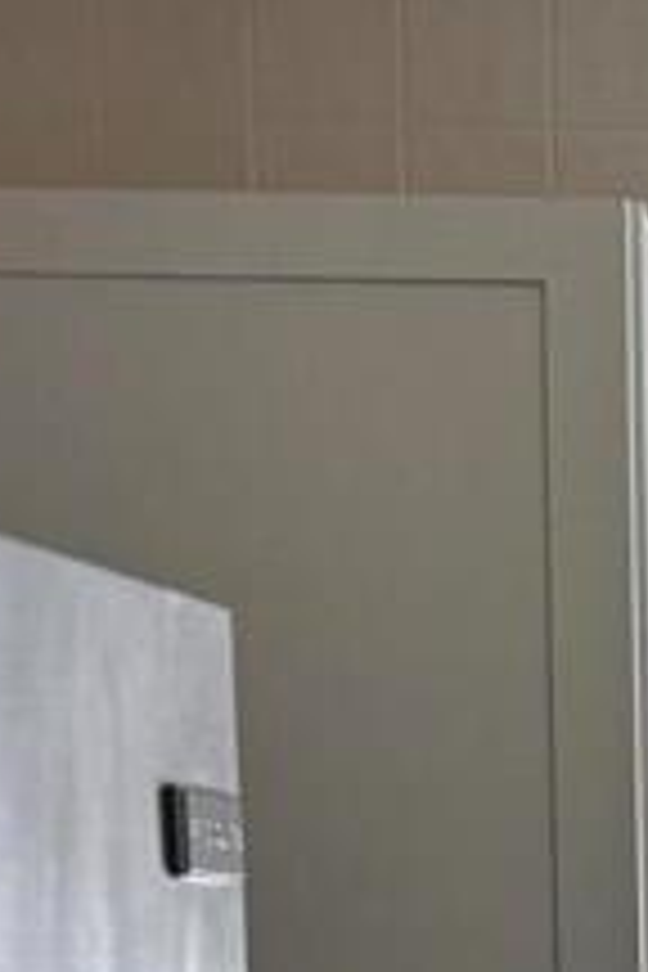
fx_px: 4050
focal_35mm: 150
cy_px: 1359
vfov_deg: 13.1
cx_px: 1665
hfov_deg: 8.3
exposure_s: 1/120
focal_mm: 5.96
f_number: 1.6
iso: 50
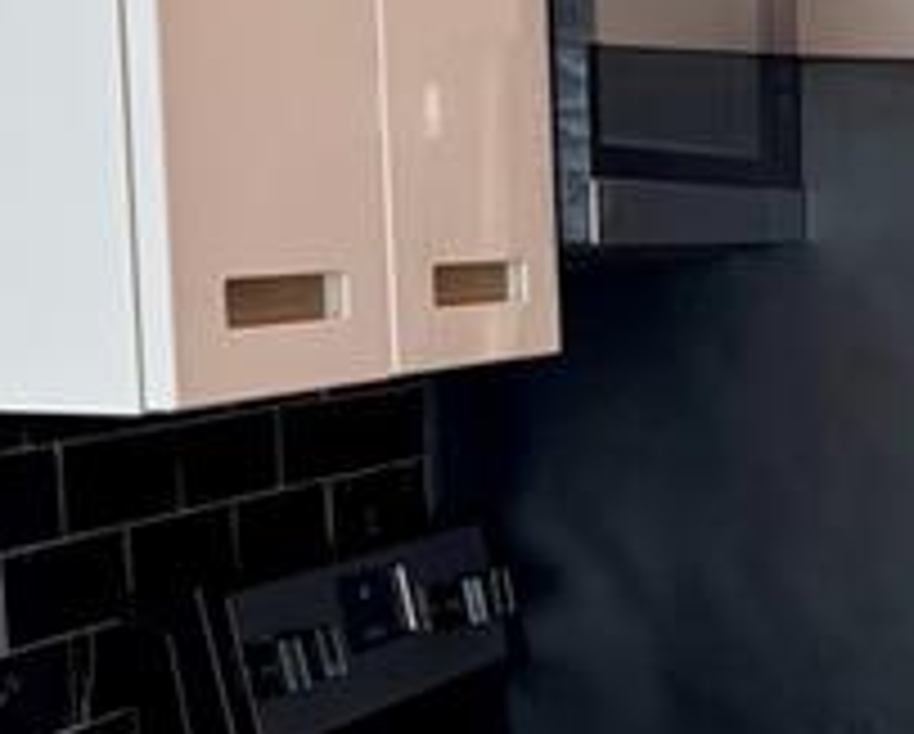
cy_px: 815
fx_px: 3197
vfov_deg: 12.9
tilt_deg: -12.0
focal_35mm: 118
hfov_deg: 14.8
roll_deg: -1.5
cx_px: 1468
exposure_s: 1/120
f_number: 1.78
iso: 80
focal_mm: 6.76
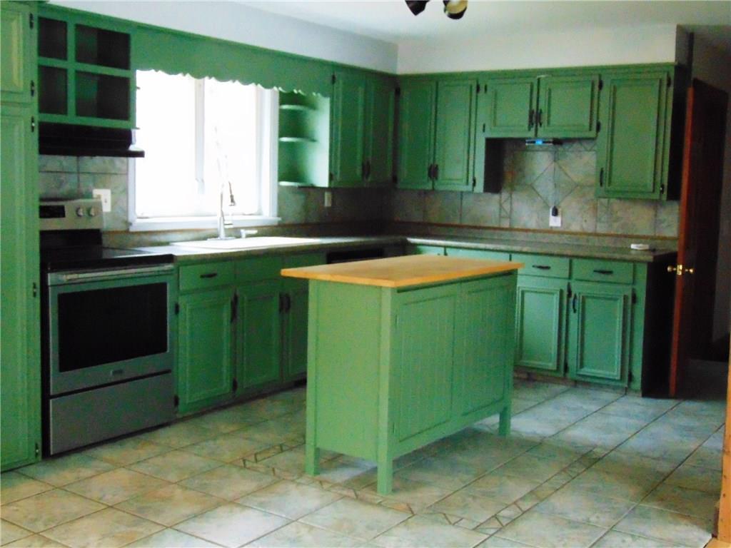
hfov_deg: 44.8
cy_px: 274
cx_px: 366
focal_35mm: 42
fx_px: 887
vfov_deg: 34.3
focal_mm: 7.6
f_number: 3.3
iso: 800
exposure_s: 1/25
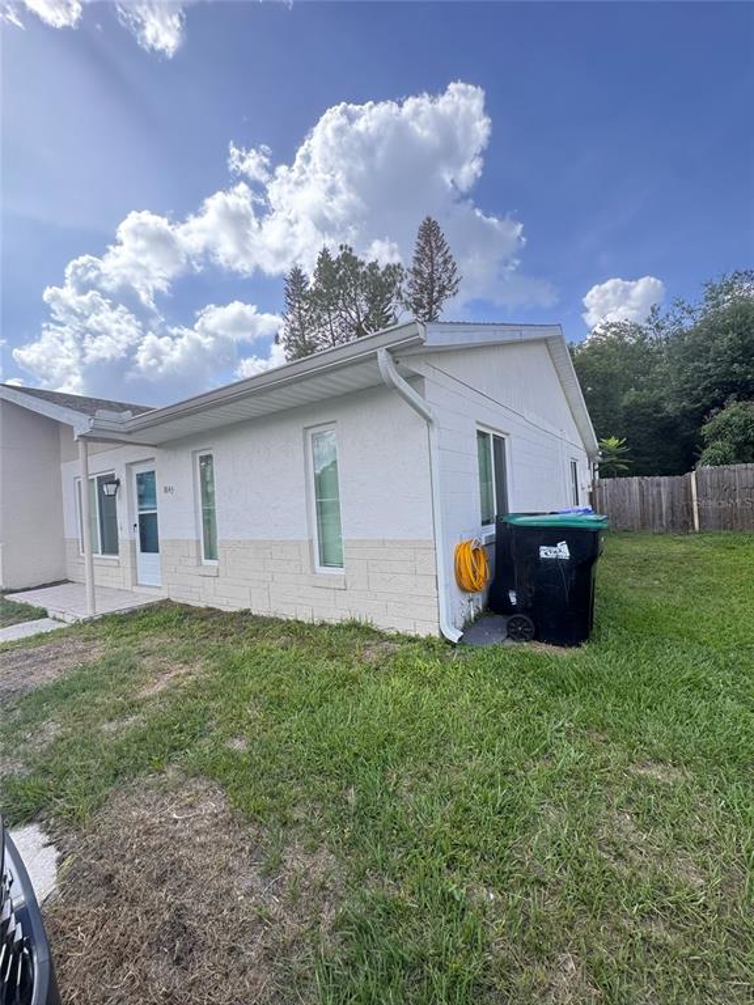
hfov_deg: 85.7
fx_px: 407
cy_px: 502
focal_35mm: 14
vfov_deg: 102.1
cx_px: 377
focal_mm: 2.22
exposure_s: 1/399
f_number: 2.2
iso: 40
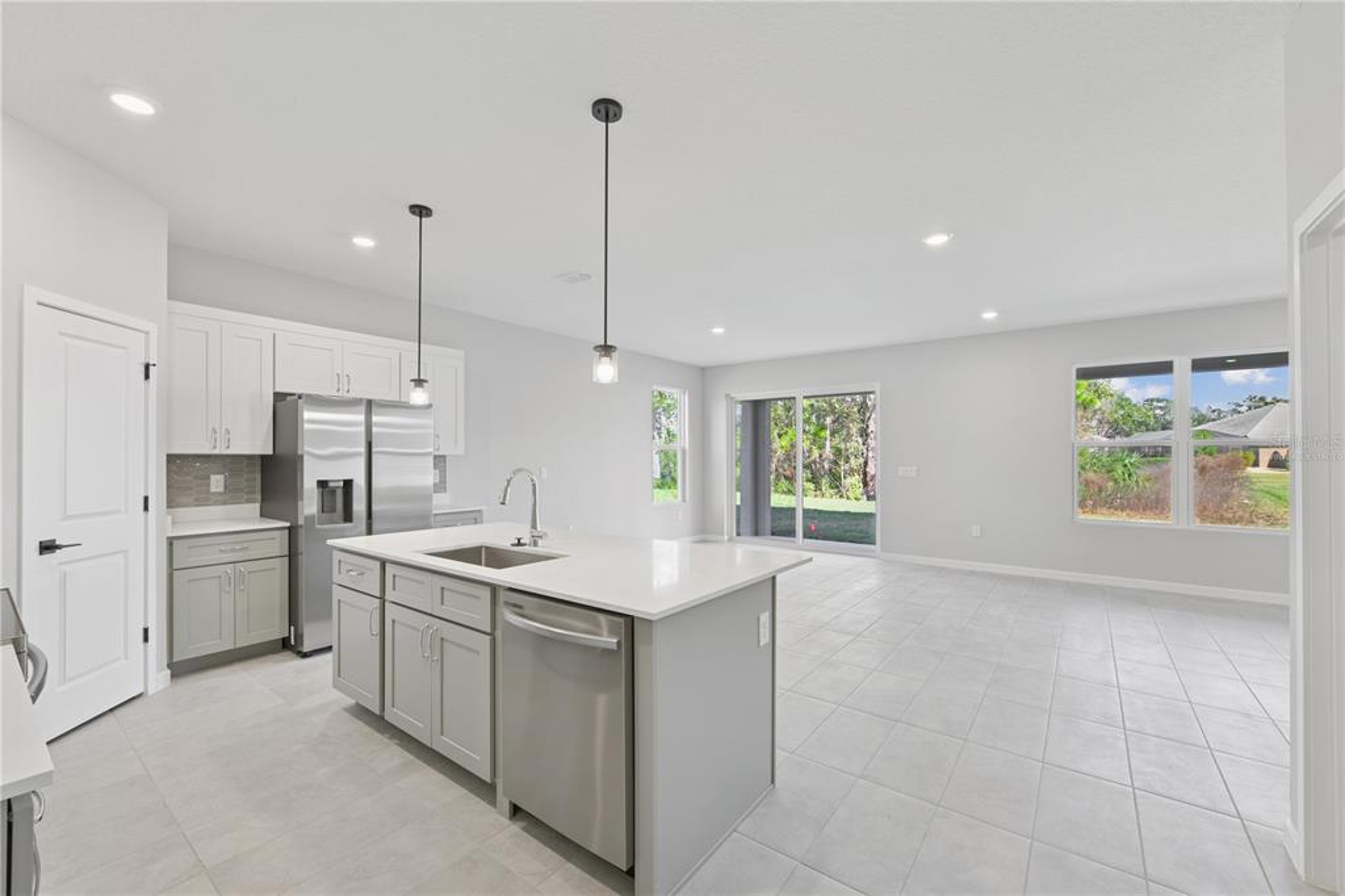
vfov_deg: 81.2
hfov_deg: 104.3
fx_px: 523
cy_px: 448
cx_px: 672
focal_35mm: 14
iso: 100
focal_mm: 14
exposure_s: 1/6
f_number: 9
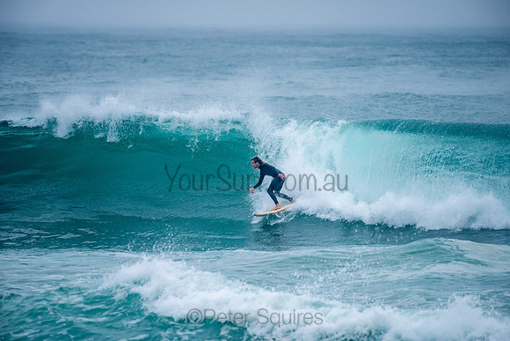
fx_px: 7429
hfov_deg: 3.9
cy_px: 170
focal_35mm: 524
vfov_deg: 2.6
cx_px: 255
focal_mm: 500
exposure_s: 1/1000
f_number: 5.6
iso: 280
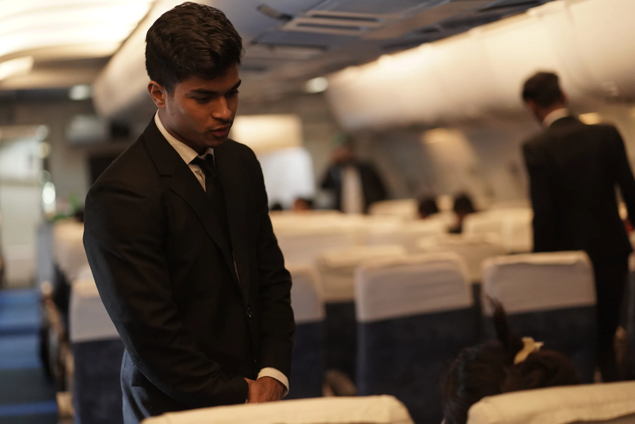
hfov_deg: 23.9
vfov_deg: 16.1
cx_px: 318
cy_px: 212
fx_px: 1499
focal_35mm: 85
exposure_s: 1/125
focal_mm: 85
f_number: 2.2
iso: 3200
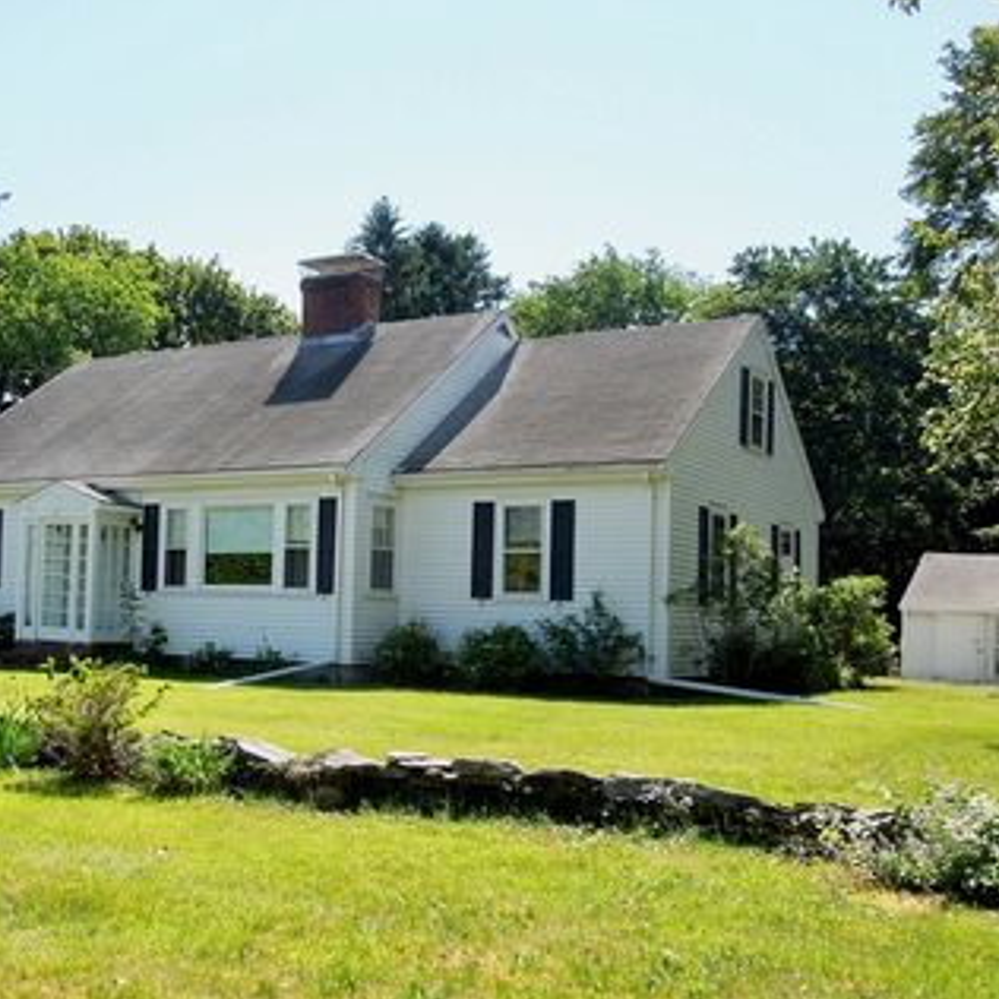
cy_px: 561
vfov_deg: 47.1
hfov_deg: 46.8
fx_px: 1143
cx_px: 376
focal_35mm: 35
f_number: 3.3
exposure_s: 1/500
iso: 100
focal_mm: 4.5
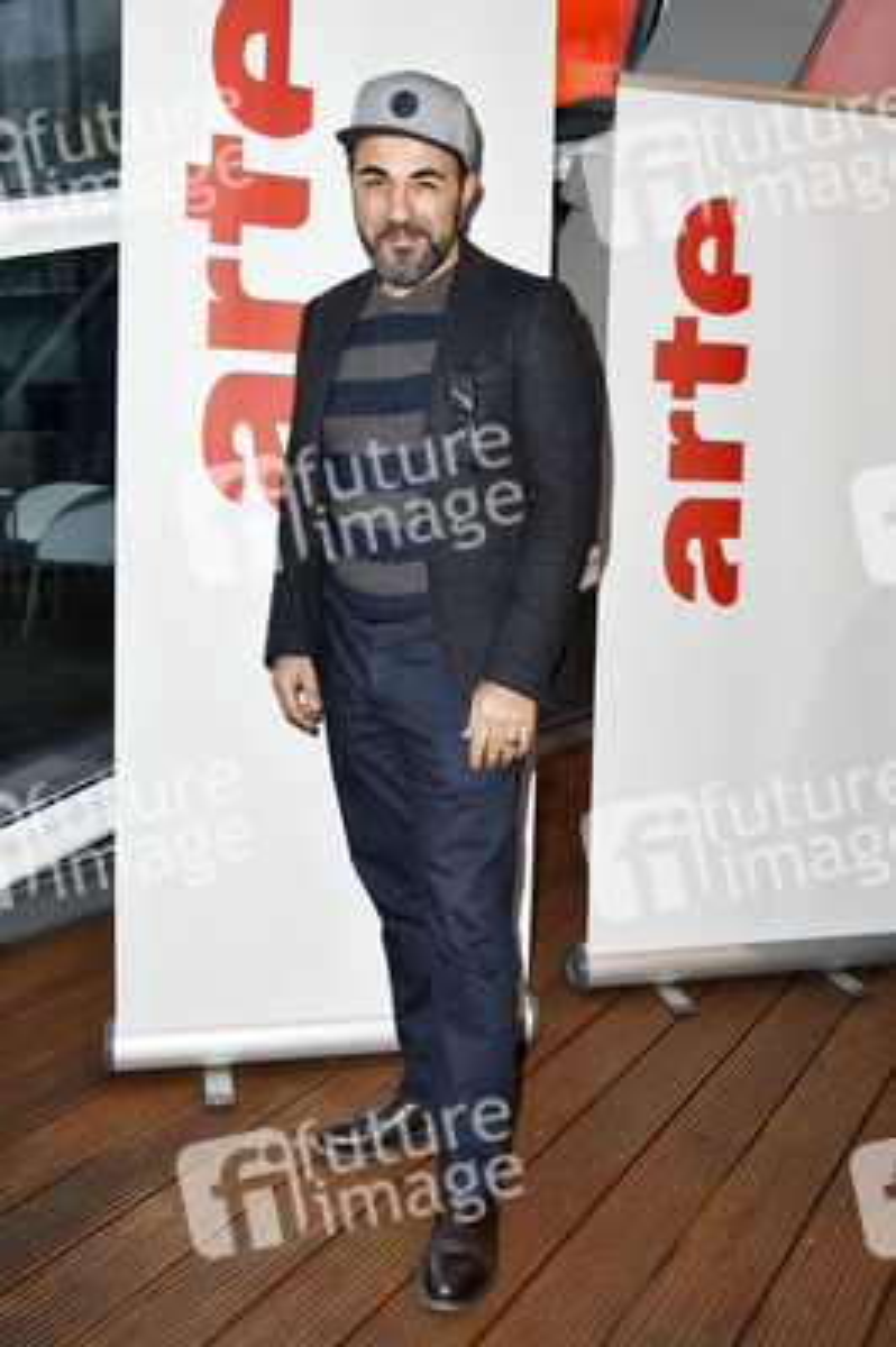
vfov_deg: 55.8
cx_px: 448
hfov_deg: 38.8
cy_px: 674
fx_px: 1271
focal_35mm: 34
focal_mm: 34
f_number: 5.6
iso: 800
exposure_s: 1/160
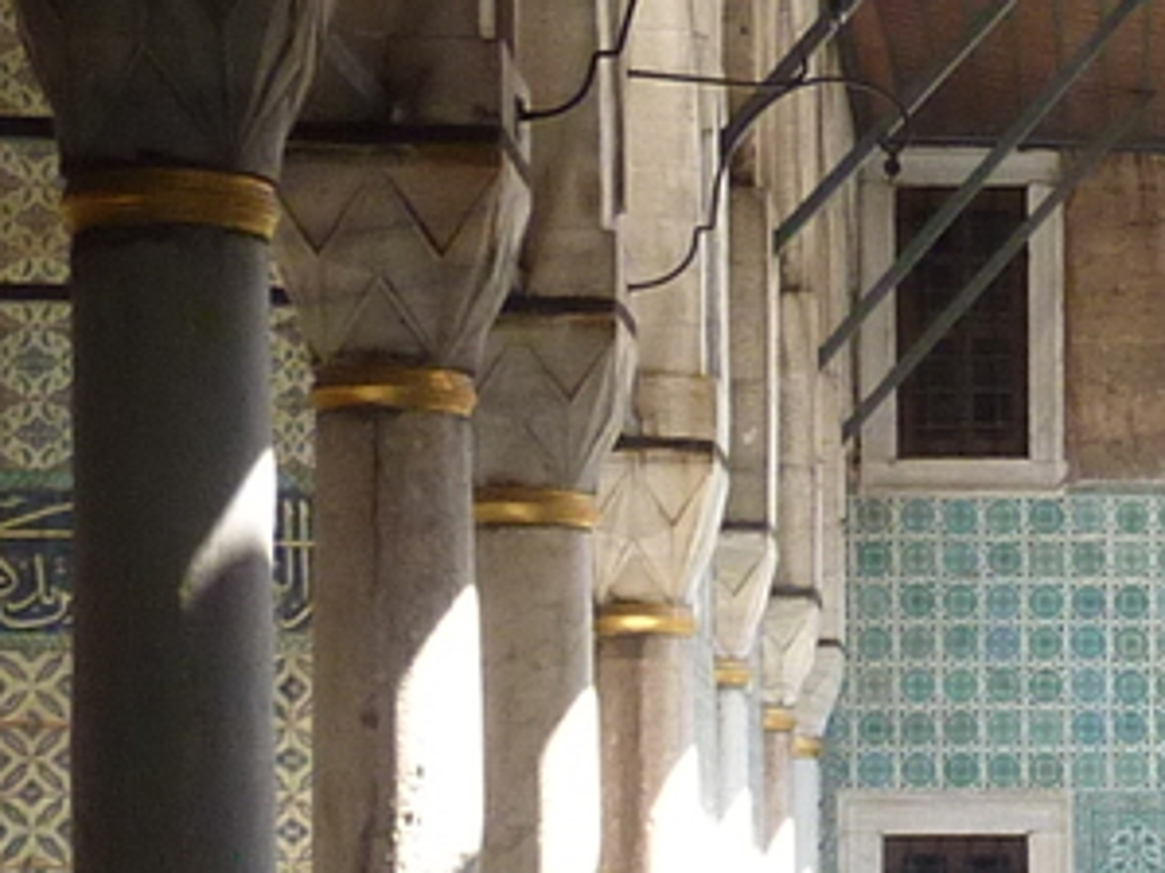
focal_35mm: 134
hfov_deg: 13.9
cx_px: 1675
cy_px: 963
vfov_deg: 10.9
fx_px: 4508
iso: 160
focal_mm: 4.1
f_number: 3.3
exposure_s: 1/100
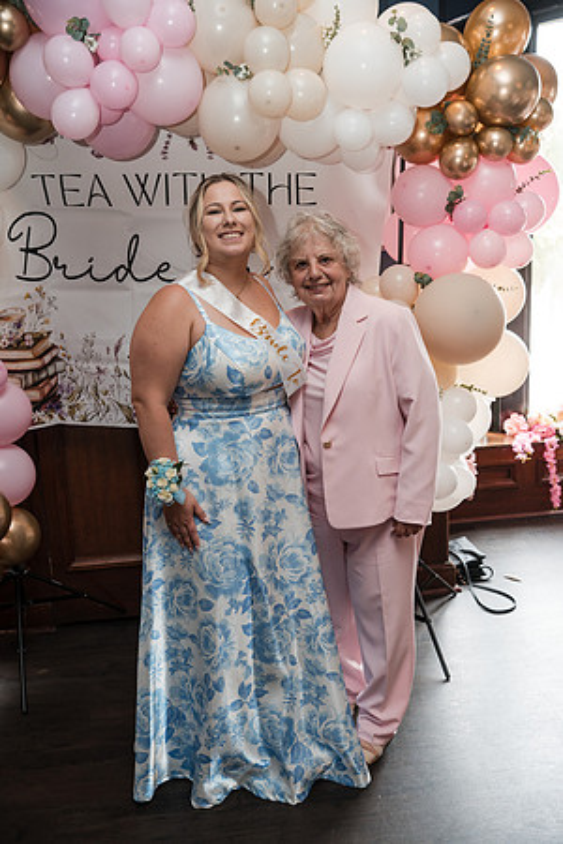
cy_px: 422
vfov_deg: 54.4
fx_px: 821
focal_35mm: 35
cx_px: 282
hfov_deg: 37.9
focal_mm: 35
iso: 1000
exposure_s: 1/250
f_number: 4
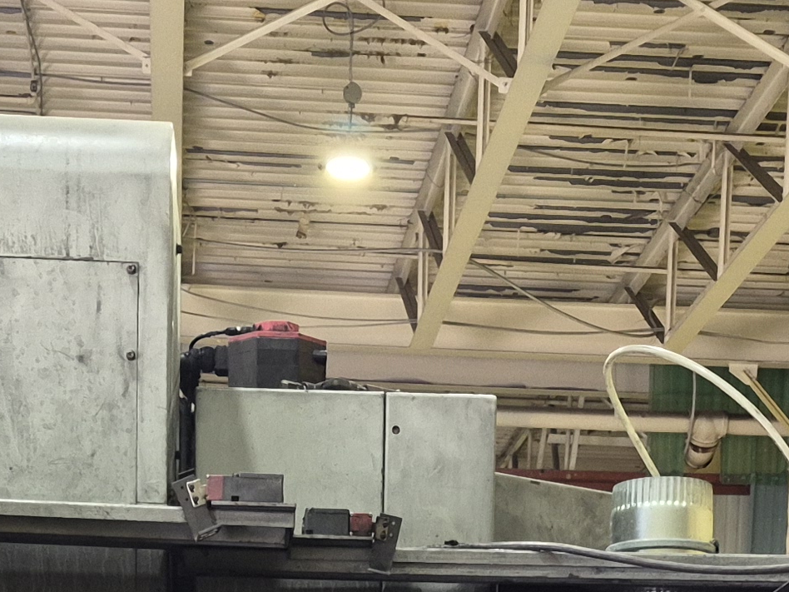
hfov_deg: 20.2
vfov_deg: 13.0
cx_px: 363
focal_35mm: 97
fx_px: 2211
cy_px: 1222
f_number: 1.8
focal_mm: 5.4
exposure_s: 1/120
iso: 320
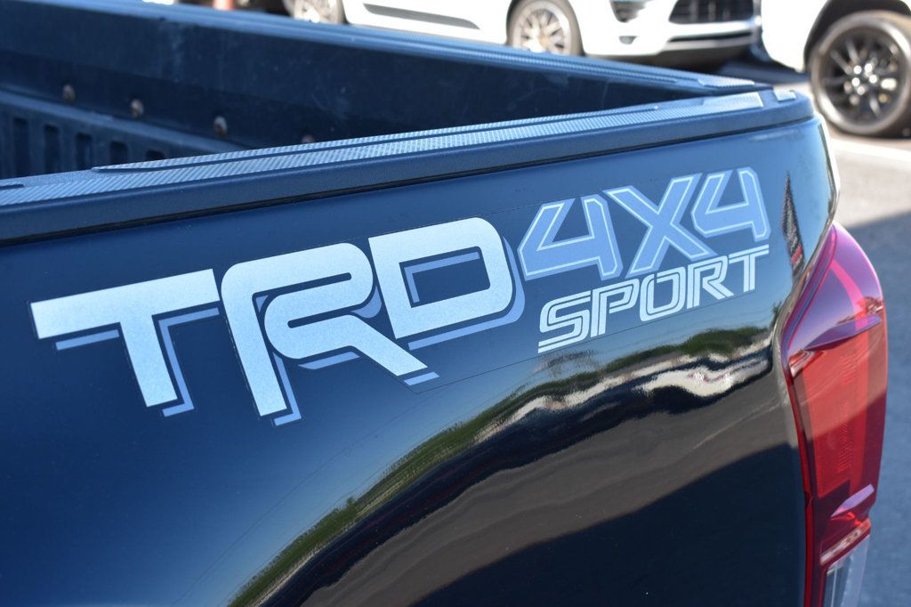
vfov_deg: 23.8
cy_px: 304
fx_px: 1442
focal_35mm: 57
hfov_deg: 35.1
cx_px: 456
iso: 400
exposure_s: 1/160
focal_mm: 38
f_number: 9
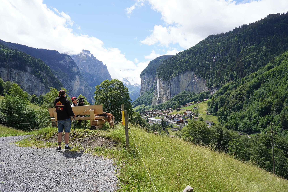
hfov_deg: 73.7
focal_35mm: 24
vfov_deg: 53.1
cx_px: 144
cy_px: 96
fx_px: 192
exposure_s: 1/100
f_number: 11
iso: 100
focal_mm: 24
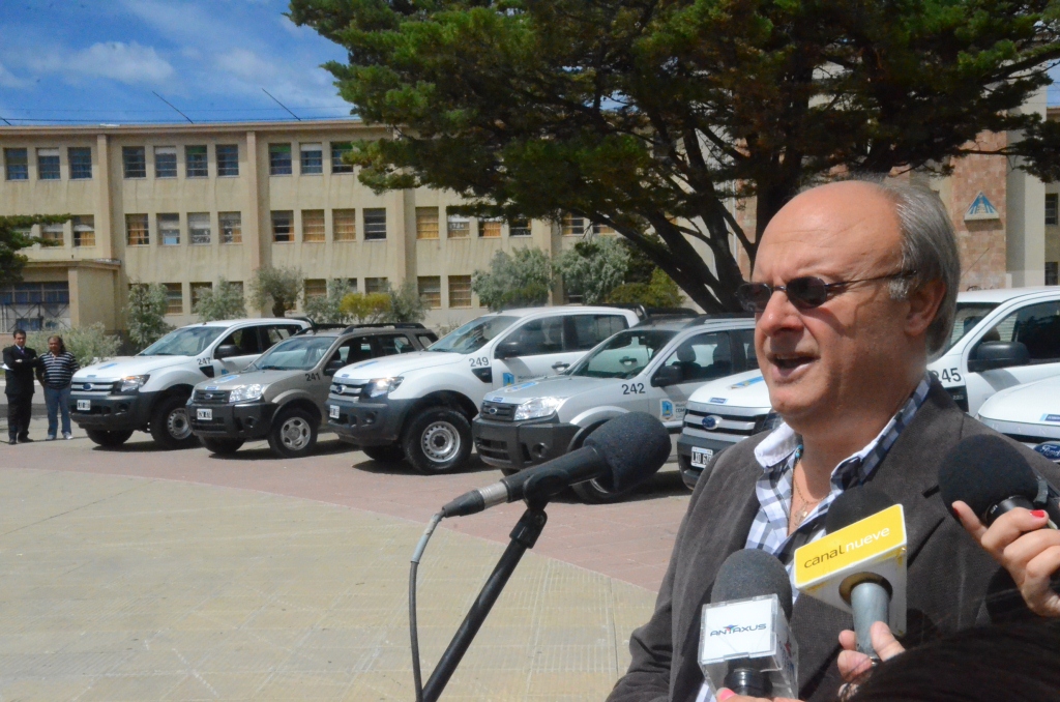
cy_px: 351
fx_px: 1234
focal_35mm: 42
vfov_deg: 31.7
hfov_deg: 46.5
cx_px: 530
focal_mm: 28
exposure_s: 1/2500
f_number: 25
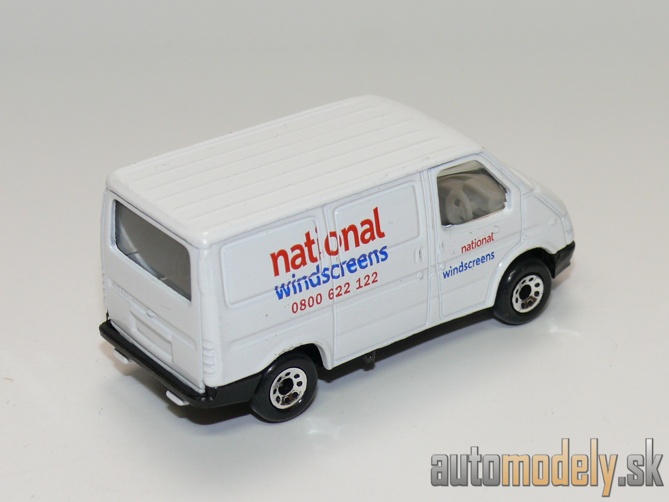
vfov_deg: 15.2
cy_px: 251
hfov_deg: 20.2
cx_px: 334
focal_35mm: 97
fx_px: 1875
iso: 100
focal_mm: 13.2
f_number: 4
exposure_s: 1/30
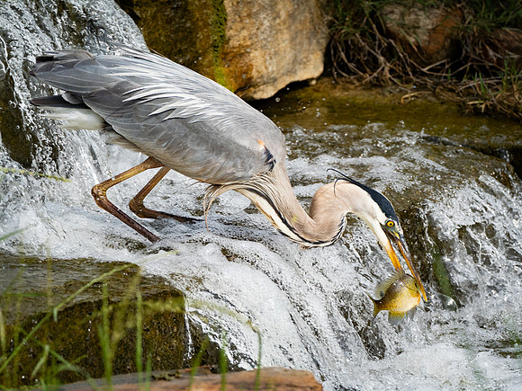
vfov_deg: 1.8
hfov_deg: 2.4
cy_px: 196
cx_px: 261
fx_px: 12667
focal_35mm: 840
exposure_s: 1/1600
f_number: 5.6
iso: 400
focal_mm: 420
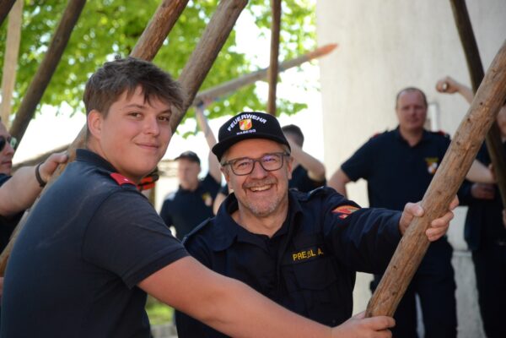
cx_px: 253
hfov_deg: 13.0
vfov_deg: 8.7
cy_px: 169
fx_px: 2214
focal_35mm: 158
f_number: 5.6
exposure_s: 1/500
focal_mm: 105
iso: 800
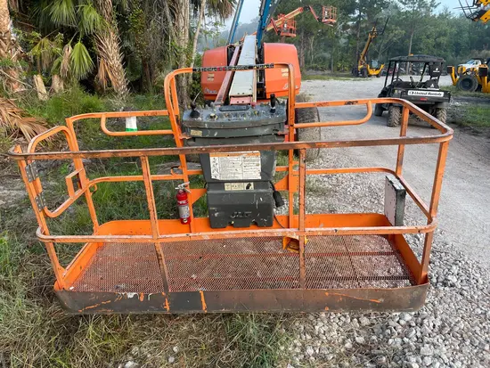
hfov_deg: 67.3
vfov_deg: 53.1
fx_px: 368
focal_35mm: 26
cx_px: 245
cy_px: 184
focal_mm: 4.2
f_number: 1.6
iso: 32
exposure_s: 1/212
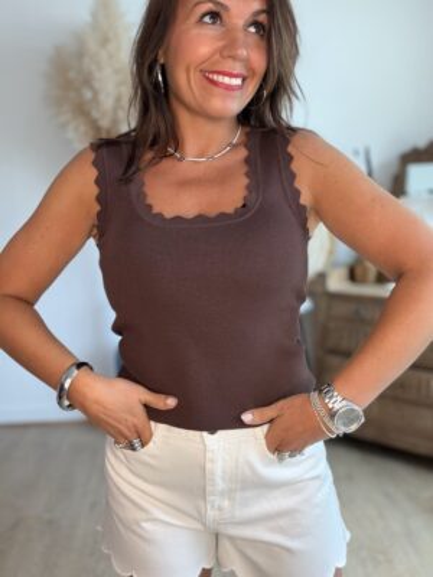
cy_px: 288
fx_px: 500
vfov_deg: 60.0
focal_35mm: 30
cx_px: 216
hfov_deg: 46.8
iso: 80
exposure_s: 1/61
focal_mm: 2.71
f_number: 1.9
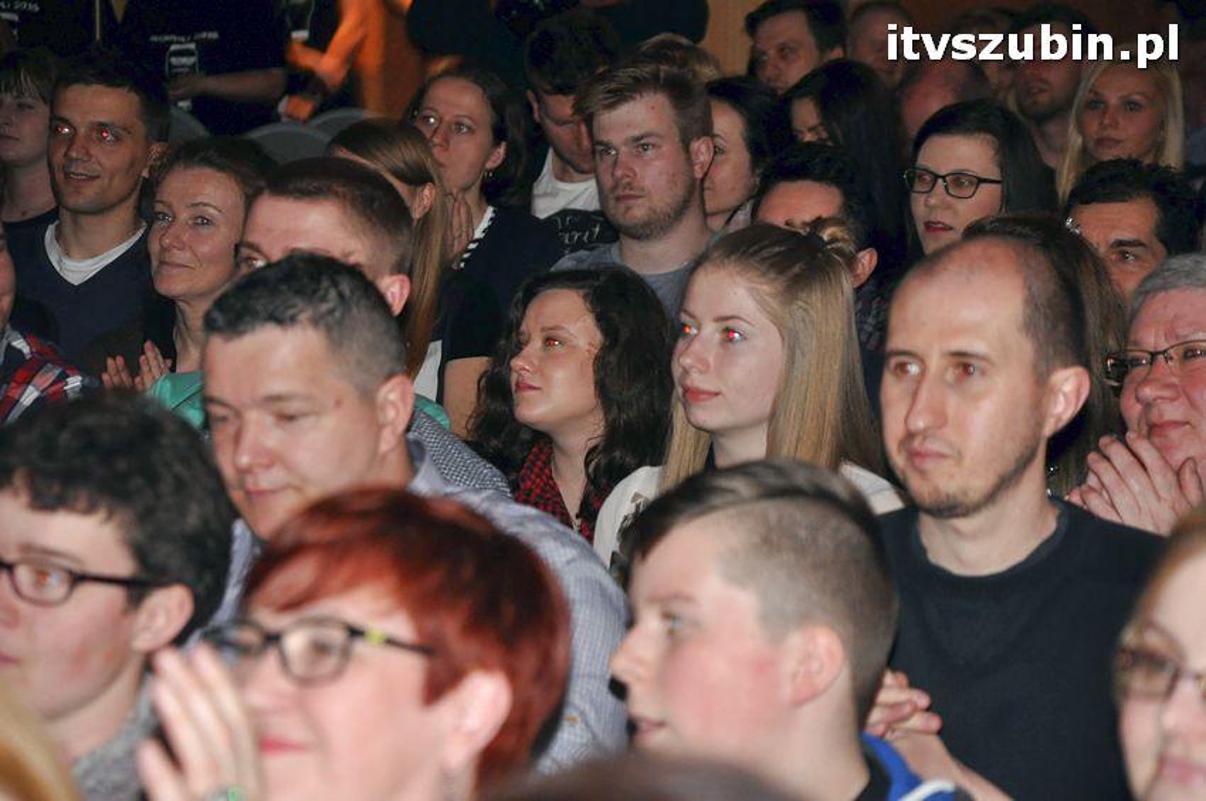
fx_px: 5271
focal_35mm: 158
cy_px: 400
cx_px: 603
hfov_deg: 13.1
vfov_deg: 8.7
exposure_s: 1/60
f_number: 5.6
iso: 1000
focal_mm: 105
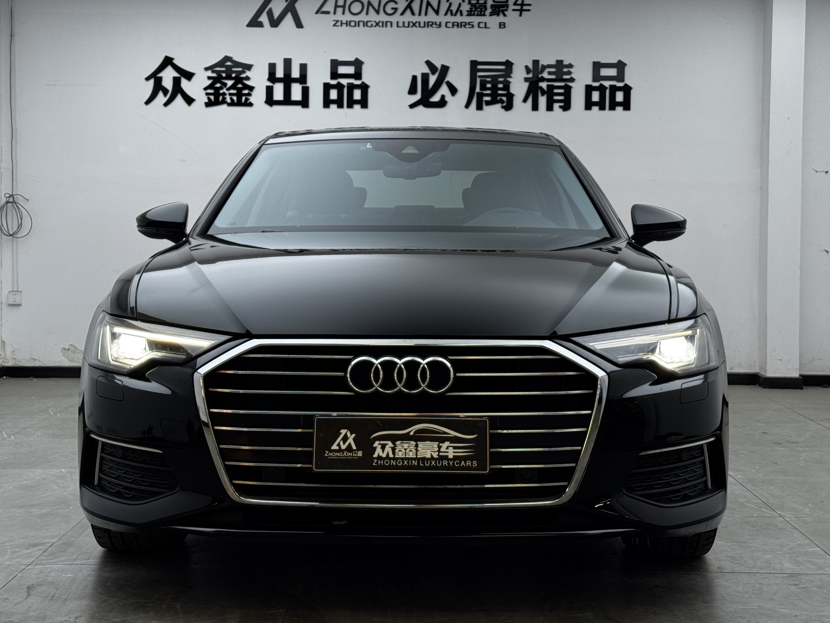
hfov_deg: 33.2
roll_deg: -0.8
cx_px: 411
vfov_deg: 25.2
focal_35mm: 58
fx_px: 1391
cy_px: 250
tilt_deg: -0.6
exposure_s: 1/121
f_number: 1.78
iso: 50
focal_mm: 6.76
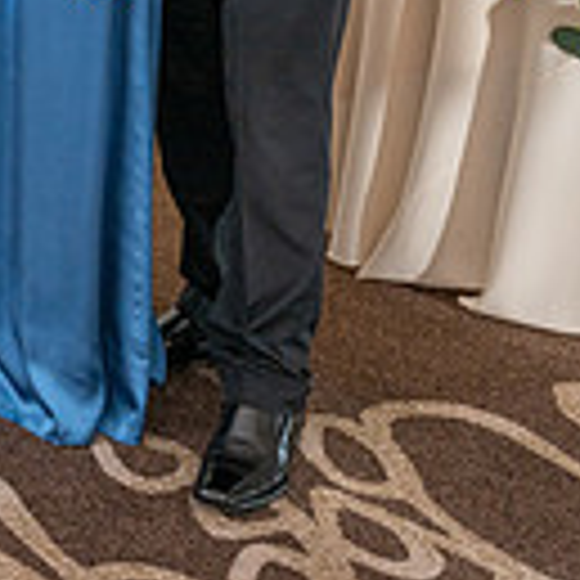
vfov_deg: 17.9
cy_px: -124
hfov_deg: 16.0
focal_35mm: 92
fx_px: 1744
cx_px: -468
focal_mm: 24
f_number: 3.5
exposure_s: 1/200
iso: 400
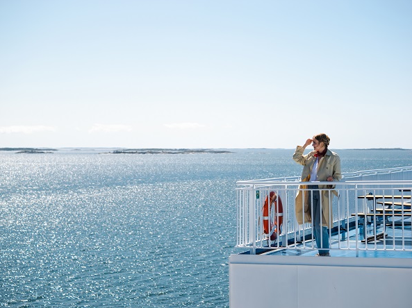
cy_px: 155
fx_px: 963
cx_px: 207
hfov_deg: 24.1
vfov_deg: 18.2
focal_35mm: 81
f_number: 2.8
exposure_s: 1/3200
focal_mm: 40
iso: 100
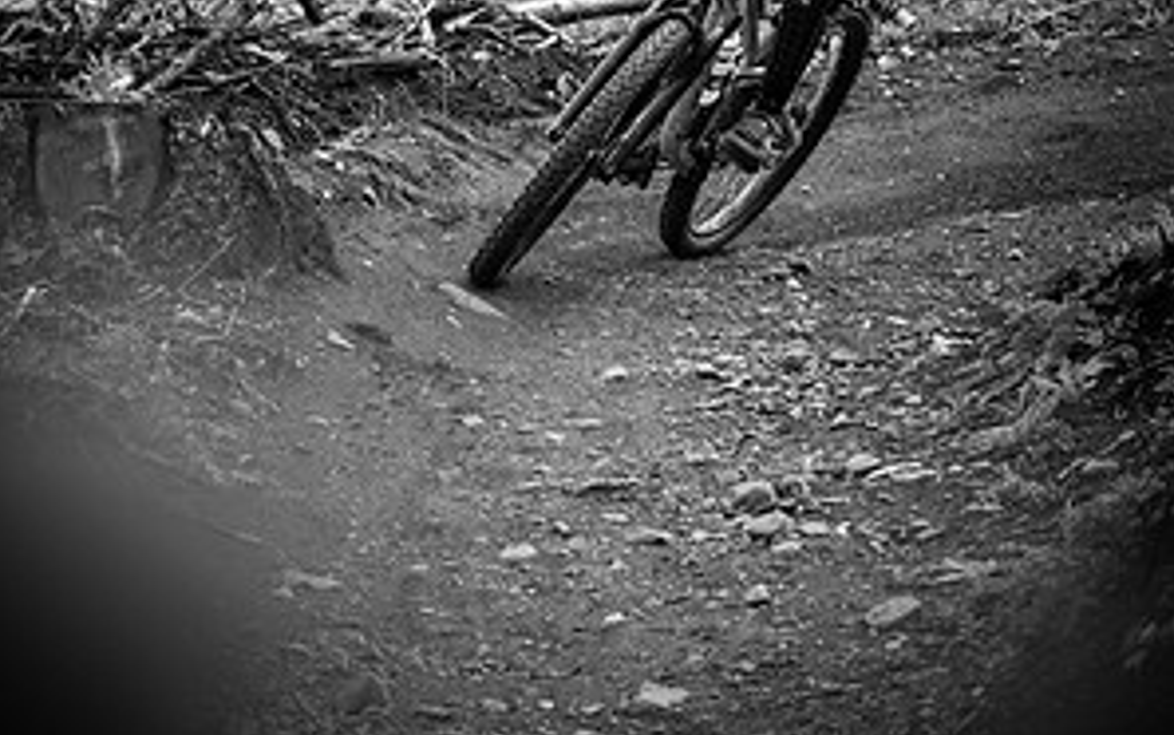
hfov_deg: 6.5
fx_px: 10372
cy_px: -111
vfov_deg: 4.1
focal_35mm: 324
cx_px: 585
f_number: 5.6
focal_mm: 140
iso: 500
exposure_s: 1/800
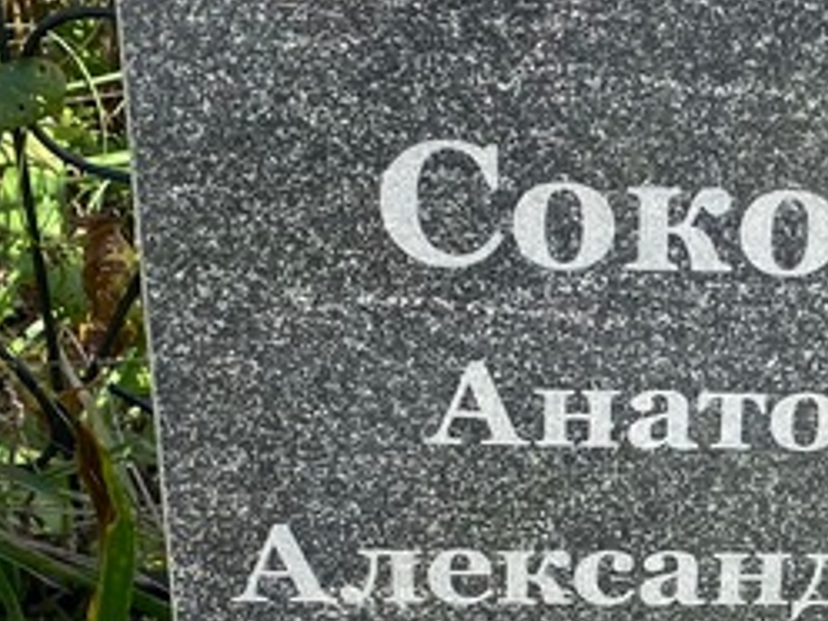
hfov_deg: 22.5
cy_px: 561
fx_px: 2009
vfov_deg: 17.3
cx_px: 798
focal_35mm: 84
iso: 32
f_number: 1.8
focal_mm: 4.25
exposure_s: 1/715
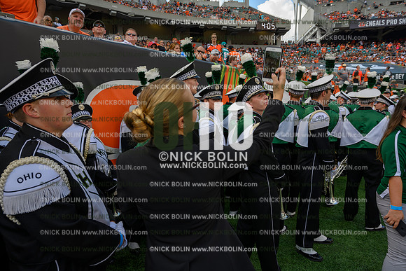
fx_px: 271
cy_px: 136
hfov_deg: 73.7
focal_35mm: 24
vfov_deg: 53.2
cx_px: 203
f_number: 7.1
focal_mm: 24
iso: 80
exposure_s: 1/100
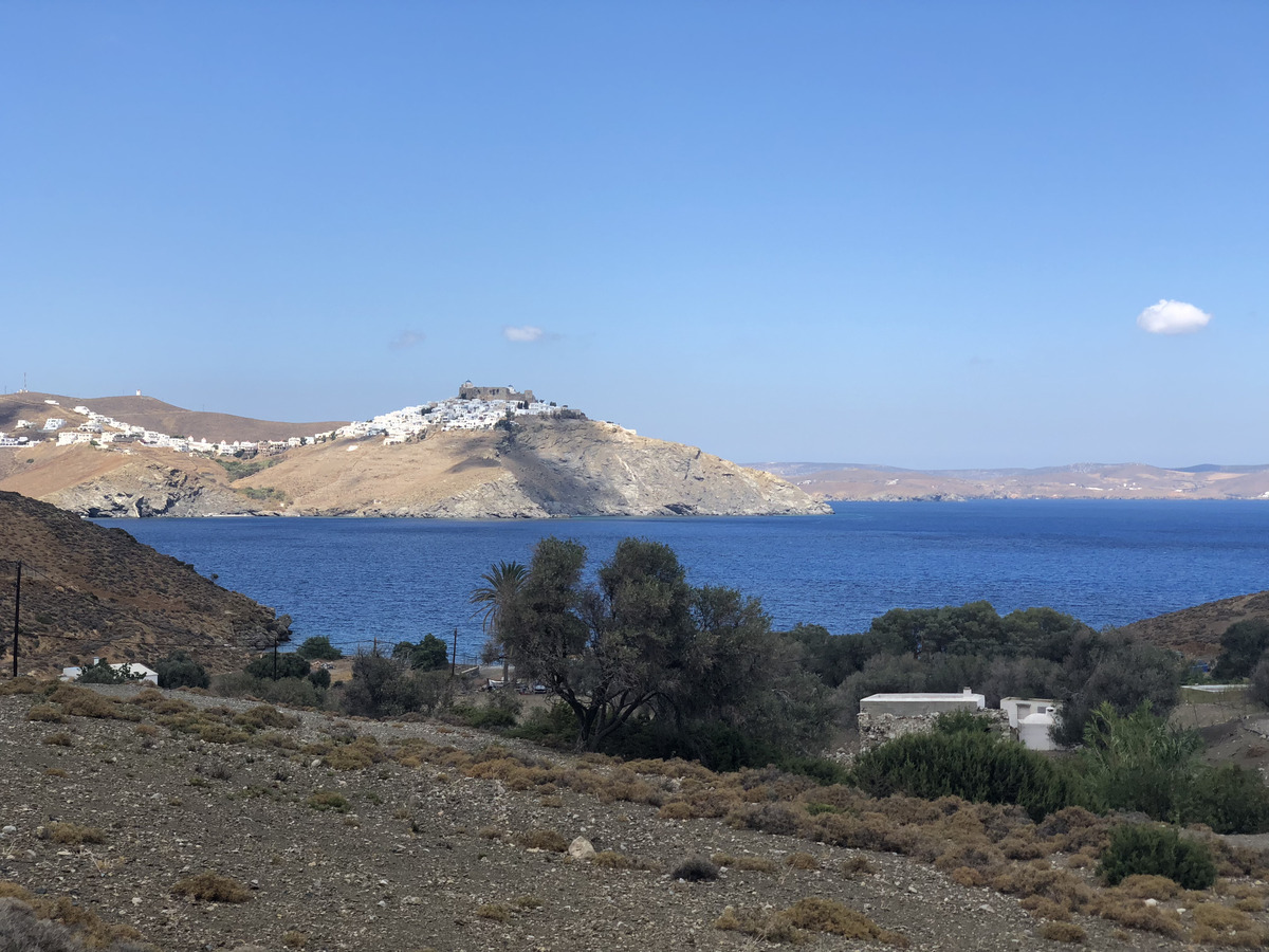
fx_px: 1906
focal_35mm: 52
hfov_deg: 36.8
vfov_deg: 28.0
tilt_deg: +1.7
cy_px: 476
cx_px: 634
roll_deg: +0.5
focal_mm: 6
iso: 16
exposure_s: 1/979
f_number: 2.4
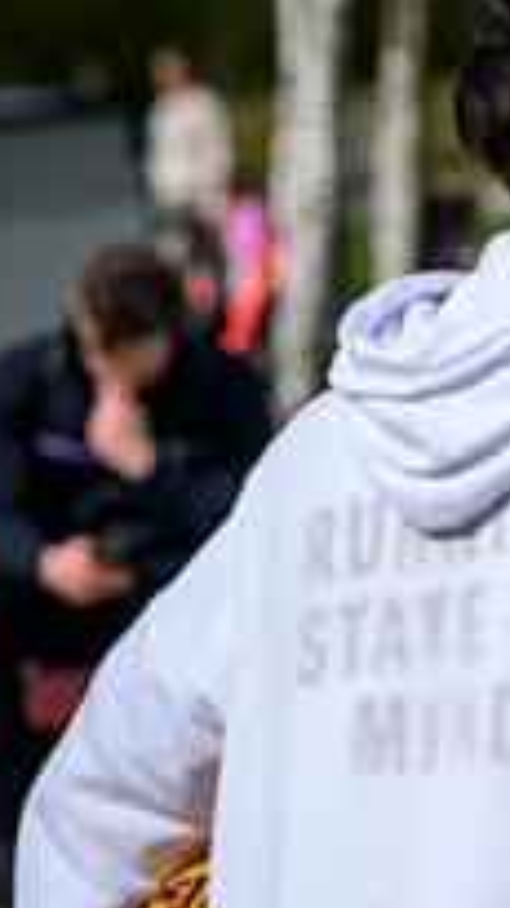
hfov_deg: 3.8
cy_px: 498
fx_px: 7492
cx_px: 1157
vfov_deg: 6.9
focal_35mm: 311
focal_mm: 105
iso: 400
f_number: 3.5
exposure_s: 1/8000
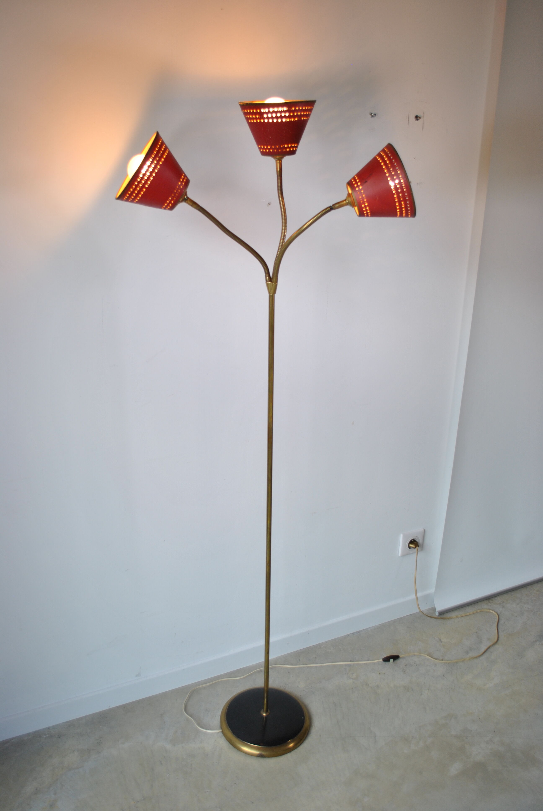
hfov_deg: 40.1
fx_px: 744
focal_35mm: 33
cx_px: 272
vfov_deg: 57.2
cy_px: 406
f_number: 4
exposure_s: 1/200
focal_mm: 22
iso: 200
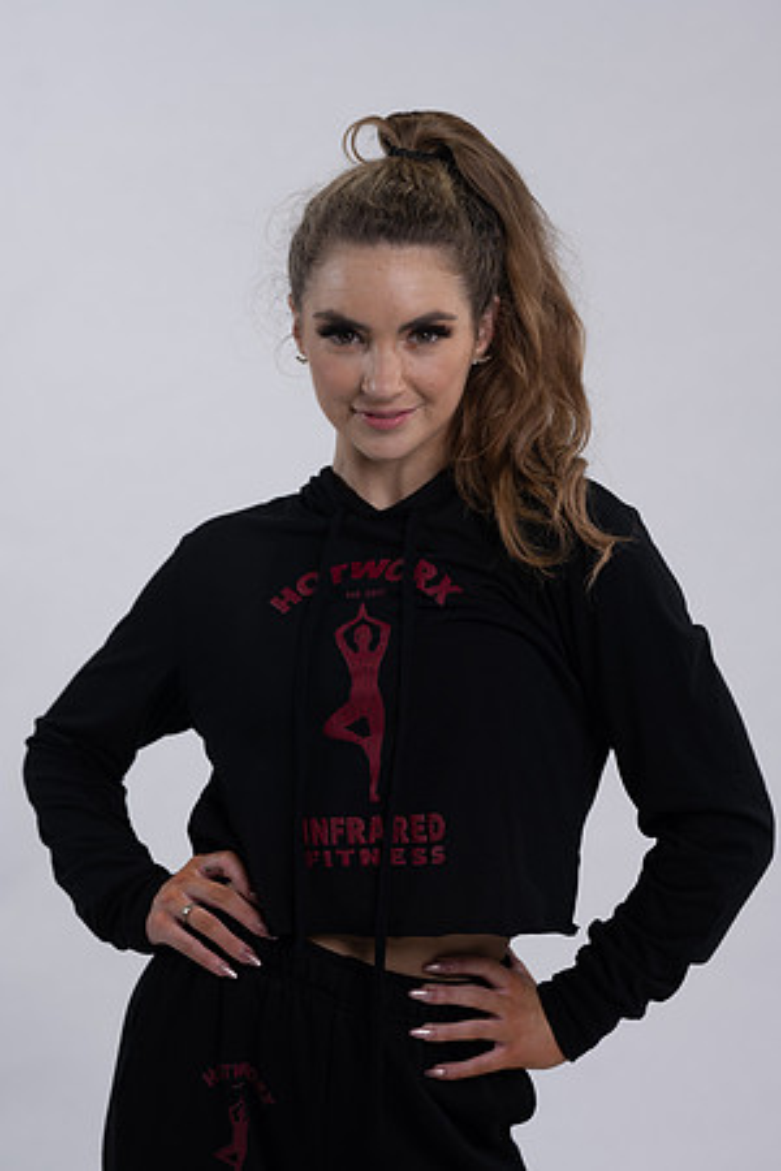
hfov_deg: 16.1
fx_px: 2766
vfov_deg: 23.9
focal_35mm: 85
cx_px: 390
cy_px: 586
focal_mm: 85
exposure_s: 1/125
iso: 125
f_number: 4
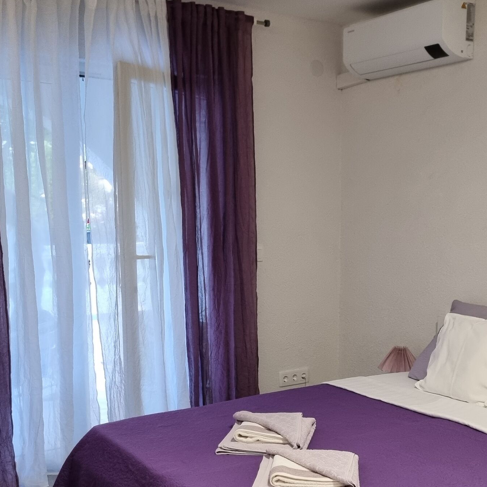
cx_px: 327
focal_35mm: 48
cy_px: 322
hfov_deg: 35.0
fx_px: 764
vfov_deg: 35.0
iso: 320
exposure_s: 1/100
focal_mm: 5.4
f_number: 1.8
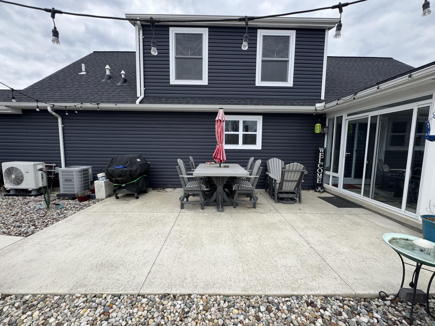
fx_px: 176
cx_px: 218
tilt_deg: -6.6
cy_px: 163
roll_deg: -0.5
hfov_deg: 102.1
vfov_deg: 85.7
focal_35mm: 14
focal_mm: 2.22
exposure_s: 1/573
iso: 40
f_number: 2.2
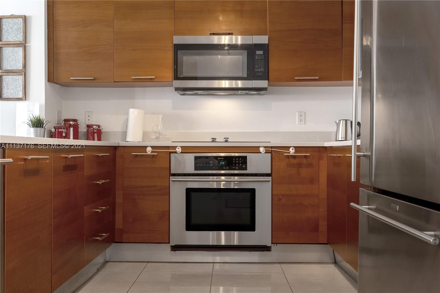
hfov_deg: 54.4
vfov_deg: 37.8
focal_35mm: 35
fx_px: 428
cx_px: 220
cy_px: 146
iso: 800
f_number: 8
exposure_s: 1/800
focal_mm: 35
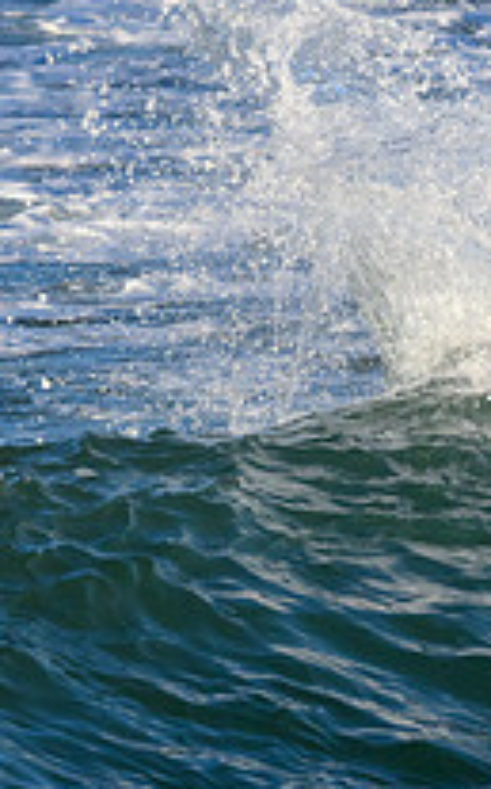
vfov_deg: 1.7
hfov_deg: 1.0
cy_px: 410
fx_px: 26990
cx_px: 982
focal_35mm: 1258
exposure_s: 1/2000
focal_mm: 440
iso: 2200
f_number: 11
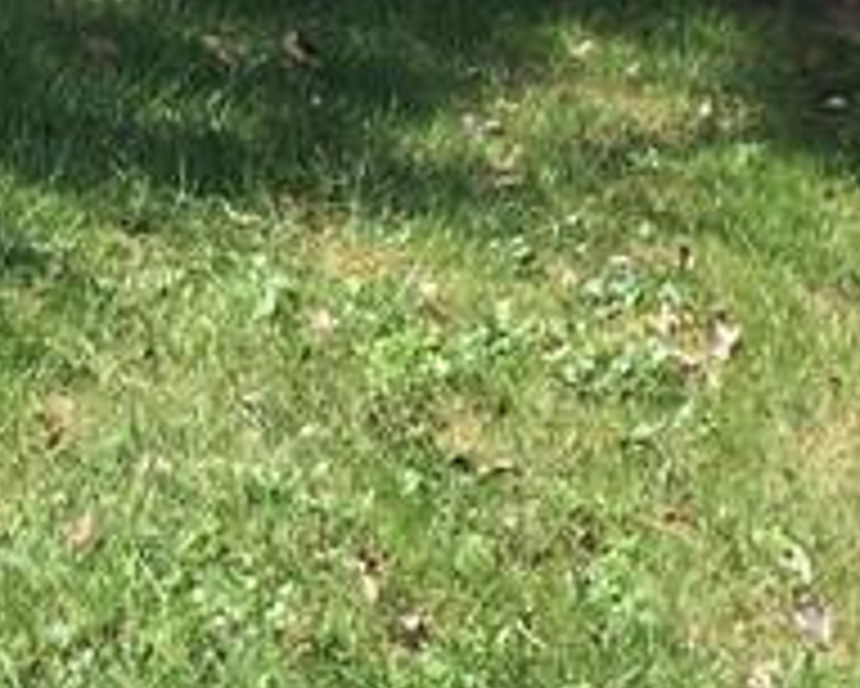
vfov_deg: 9.5
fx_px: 3871
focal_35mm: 152
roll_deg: -1.4
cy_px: -652
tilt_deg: +0.9
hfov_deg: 12.6
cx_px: 45
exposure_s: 1/458
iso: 25
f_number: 2.2
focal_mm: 4.15
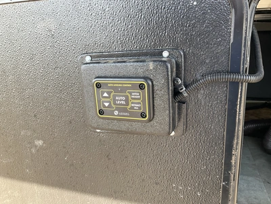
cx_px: 136
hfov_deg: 61.7
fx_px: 227
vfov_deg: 48.2
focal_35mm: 29
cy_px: 102
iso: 32
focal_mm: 3
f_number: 1.8
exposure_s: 1/165
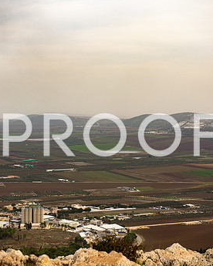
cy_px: 134
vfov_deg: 25.1
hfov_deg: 20.2
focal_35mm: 76
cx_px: 111
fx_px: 599
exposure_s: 1/640
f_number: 3.5
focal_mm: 62
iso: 100
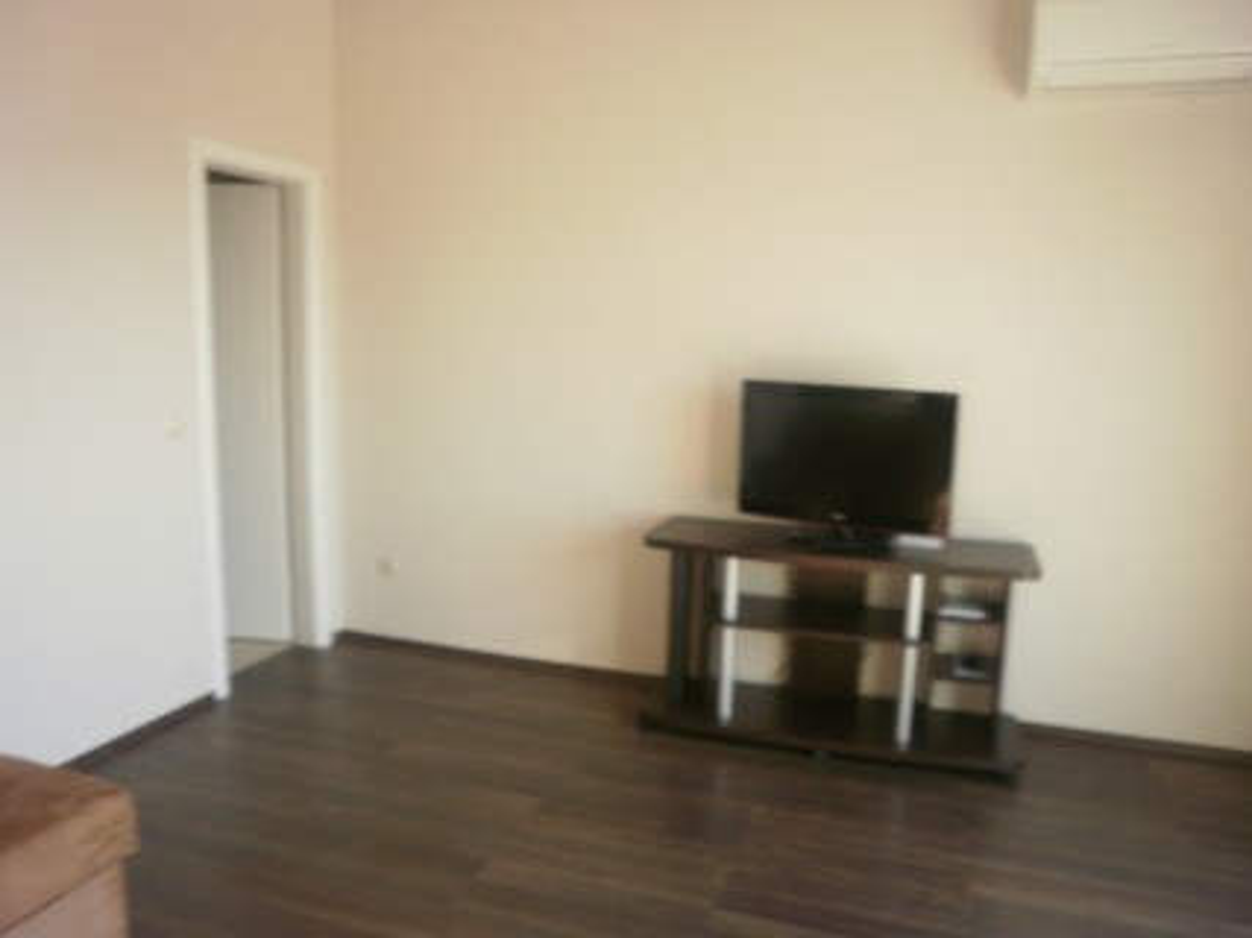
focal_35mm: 26
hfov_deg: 67.3
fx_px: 940
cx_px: 626
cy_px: 469
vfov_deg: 53.0
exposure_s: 1/125
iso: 100
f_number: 2.6
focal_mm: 4.65
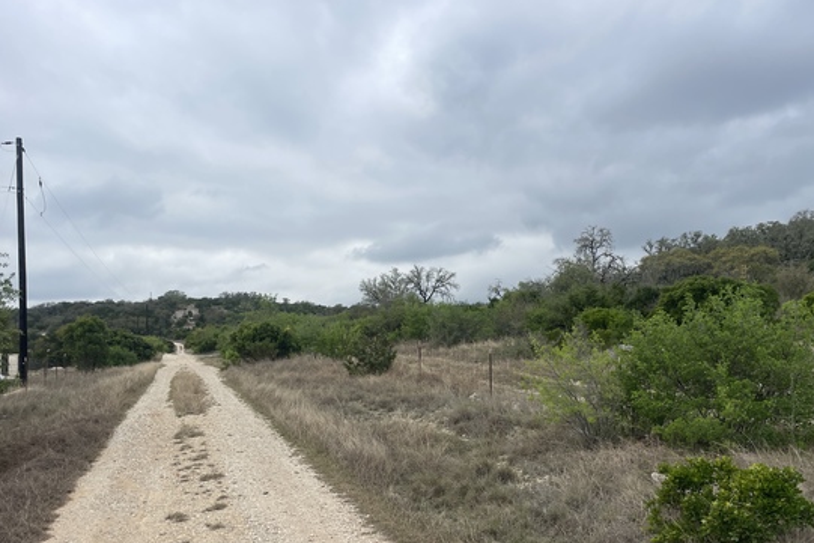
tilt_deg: +1.9
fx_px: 724
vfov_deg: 40.7
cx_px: 445
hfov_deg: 58.6
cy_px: 352
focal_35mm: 32
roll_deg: +0.1
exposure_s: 1/3731
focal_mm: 4.2
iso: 32
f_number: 1.6
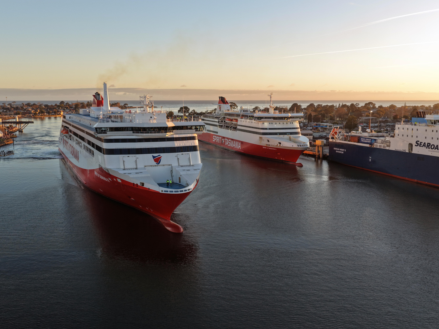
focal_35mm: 35
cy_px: 159
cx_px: 201
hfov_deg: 52.6
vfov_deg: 40.7
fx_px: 444
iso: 100
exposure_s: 1/400
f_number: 2
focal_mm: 14.45
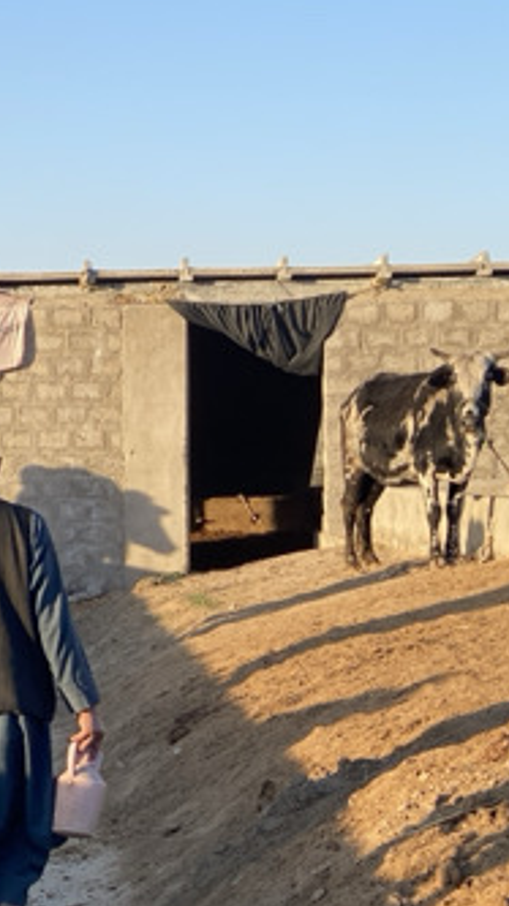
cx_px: 16
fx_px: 2859
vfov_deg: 17.9
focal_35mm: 119
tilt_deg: -6.2
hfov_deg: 10.1
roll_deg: +1.4
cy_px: 676
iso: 20
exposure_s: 1/516
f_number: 2
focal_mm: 6
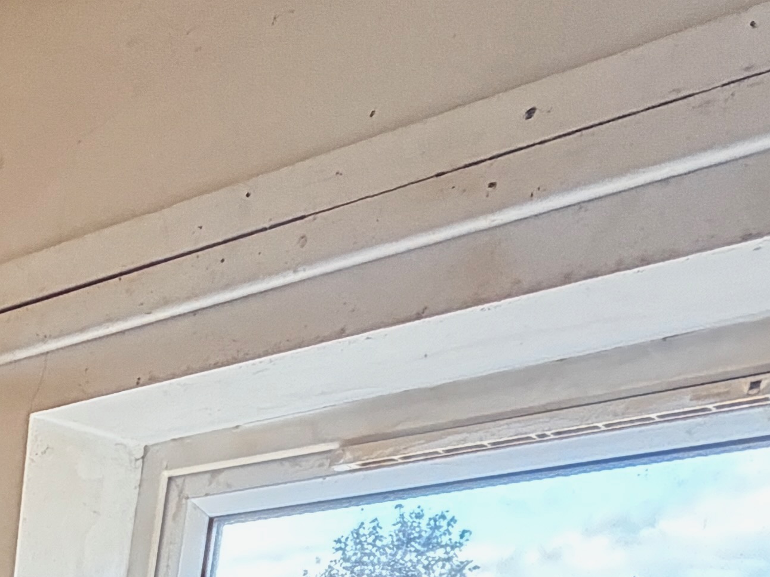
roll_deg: -0.4
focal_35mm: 62
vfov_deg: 16.2
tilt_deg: -18.2
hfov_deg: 24.5
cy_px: 1246
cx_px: -378
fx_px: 1379
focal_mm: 2.22
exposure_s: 1/60
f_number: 2.2
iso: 500
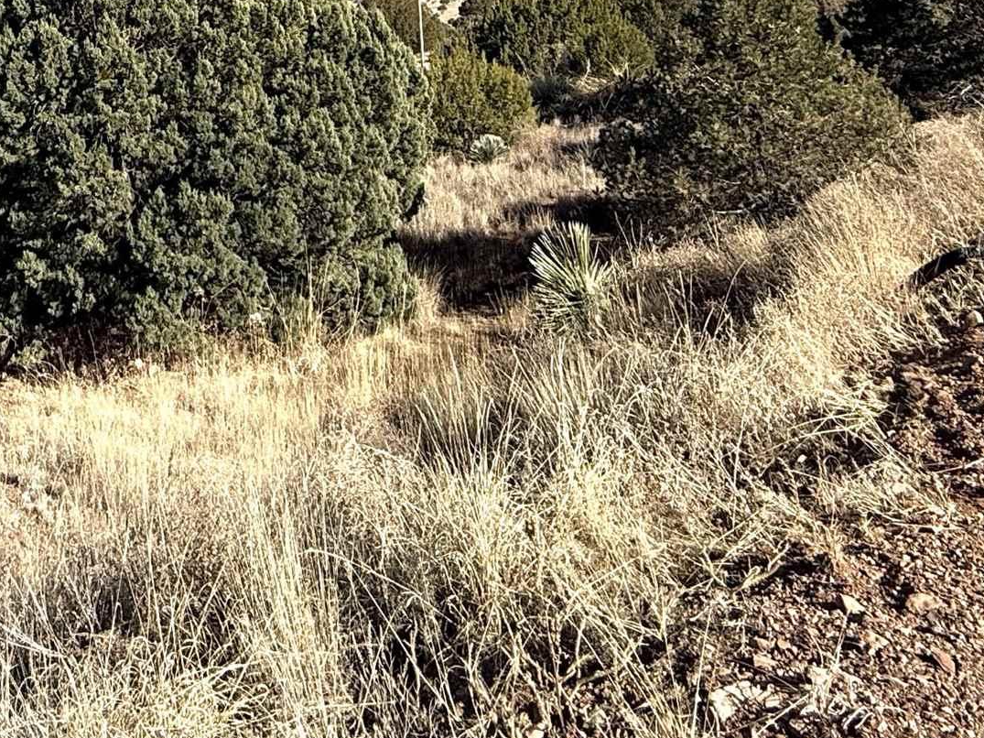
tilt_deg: +5.5
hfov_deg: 43.1
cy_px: -171
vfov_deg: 30.1
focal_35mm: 40
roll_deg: +1.3
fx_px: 1137
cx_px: 112
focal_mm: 2.22
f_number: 2.2
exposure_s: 1/2320
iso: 50
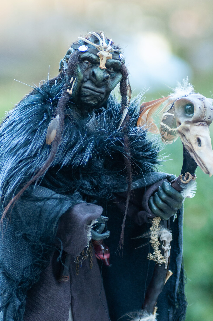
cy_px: 223
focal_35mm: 189
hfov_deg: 7.2
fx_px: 1682
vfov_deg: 10.9
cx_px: 92
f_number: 4.5
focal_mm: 90
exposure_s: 1/250
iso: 500
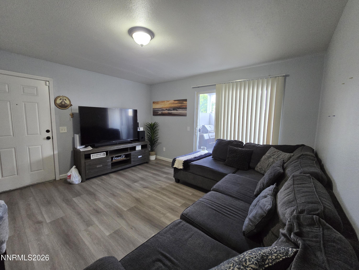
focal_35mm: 13
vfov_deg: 89.9
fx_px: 135
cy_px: 135
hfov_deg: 106.2
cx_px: 180
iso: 500
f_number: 2.2
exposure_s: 1/60
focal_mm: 2.2
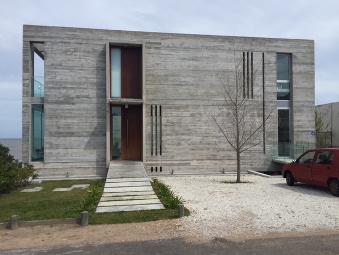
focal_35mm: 29
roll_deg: +0.0
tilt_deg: +1.5
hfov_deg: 61.7
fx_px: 284
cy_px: 128
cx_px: 170
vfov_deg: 48.2
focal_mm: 4.15
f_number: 2.2
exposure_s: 1/3968
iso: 32
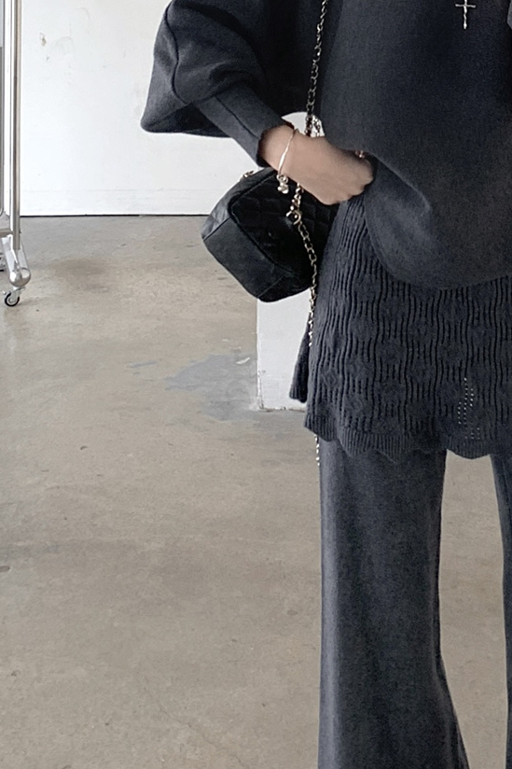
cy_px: 132
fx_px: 1344
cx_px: 465
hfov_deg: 21.1
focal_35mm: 63
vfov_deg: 30.9
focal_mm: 4.25
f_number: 1.8
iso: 50
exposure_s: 1/121
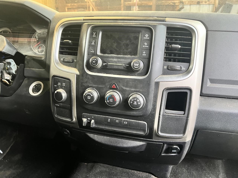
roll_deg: -0.2
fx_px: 179
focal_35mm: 26
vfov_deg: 53.1
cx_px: 119
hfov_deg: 67.3
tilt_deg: -15.7
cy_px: 89
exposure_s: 1/40
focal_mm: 5.7
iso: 500
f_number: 1.5
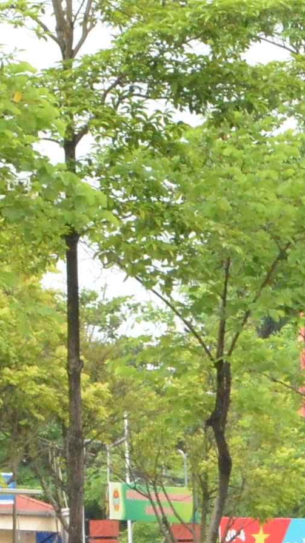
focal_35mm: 298
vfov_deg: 7.2
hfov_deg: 4.1
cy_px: 646
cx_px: 470
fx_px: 4287
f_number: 13
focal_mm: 46
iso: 4000
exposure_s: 1/640
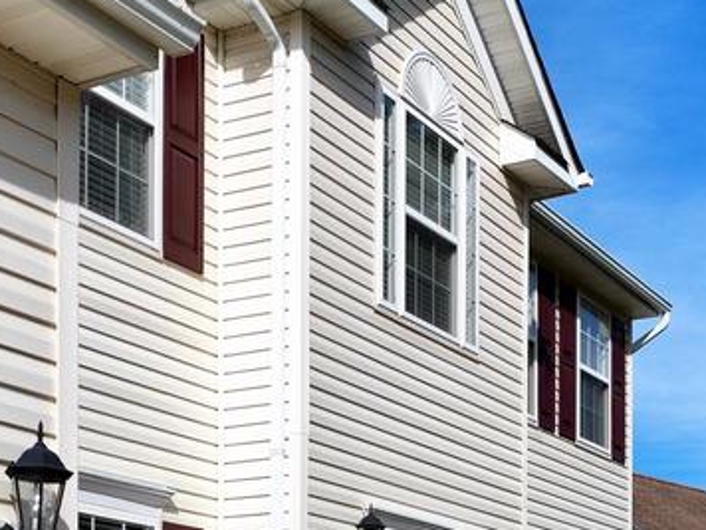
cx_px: 434
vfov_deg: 19.4
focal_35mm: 69
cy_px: 724
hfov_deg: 28.1
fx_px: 1407
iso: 100
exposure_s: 1/2000
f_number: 2.8
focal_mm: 12.29
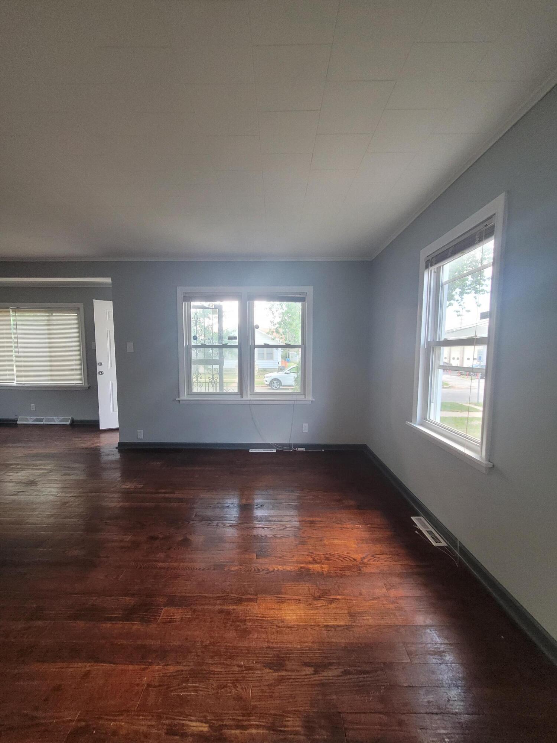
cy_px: 372
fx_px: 279
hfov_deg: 89.9
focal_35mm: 13
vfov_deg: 106.2
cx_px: 278
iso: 320
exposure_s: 1/59
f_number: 2.2
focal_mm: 1.74
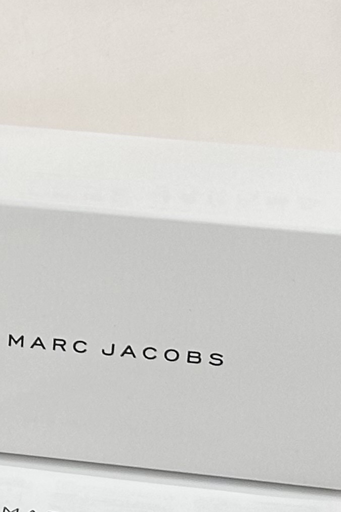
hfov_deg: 6.6
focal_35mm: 199
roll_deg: +0.8
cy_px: 422
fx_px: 2829
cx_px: -385
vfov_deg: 10.3
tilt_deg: -30.7
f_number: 1.78
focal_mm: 6.86
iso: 64
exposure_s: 1/100
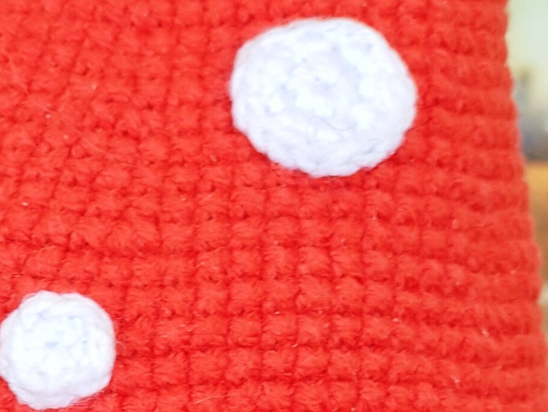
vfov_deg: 10.0
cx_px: 121
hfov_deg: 13.6
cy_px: 564
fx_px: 2296
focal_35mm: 145
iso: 25
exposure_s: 1/33
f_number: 2.4
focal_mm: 6
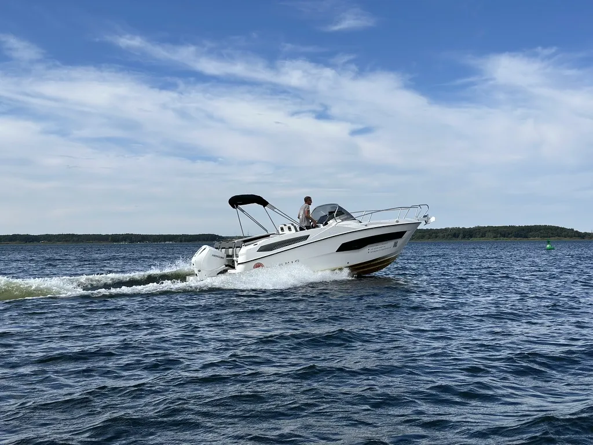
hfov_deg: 39.7
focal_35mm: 48
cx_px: 296
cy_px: 222
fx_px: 822
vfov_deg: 30.3
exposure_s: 1/8197
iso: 80
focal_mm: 6.86
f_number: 1.78
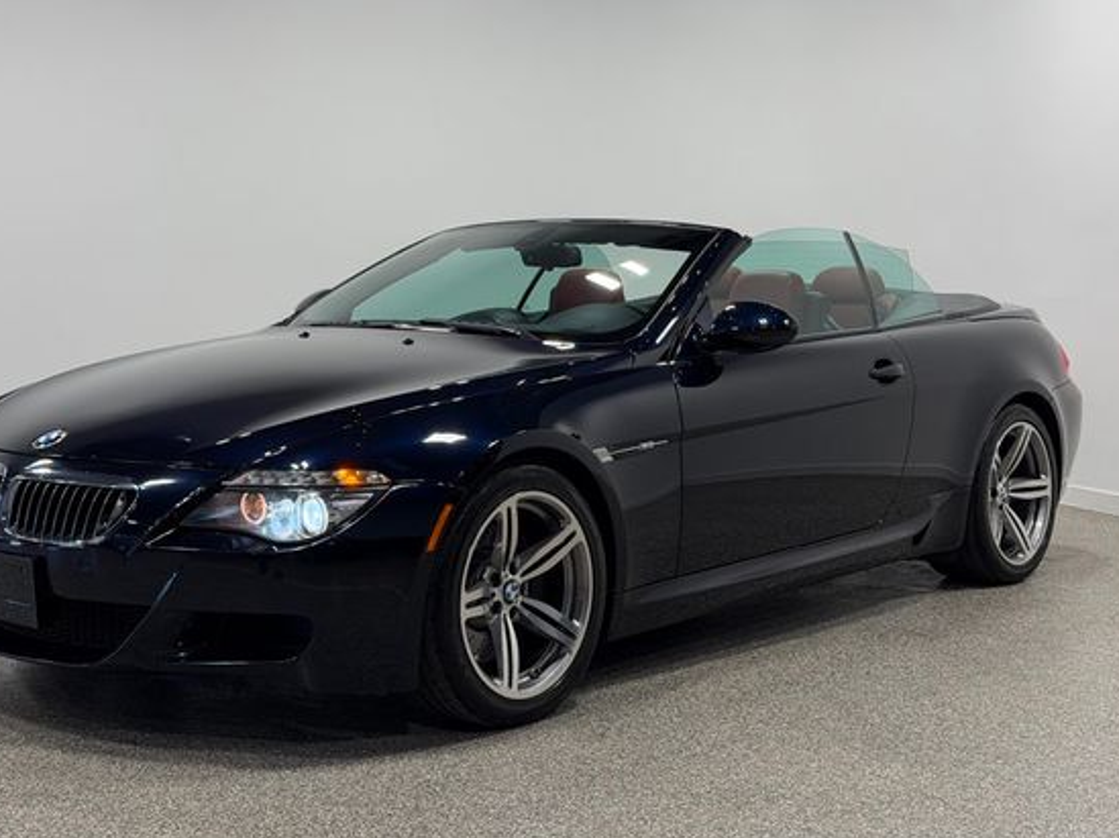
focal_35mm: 56
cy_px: 373
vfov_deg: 26.1
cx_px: 493
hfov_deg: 34.3
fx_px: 1809
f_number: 1.78
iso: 64
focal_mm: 6.76
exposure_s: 1/323
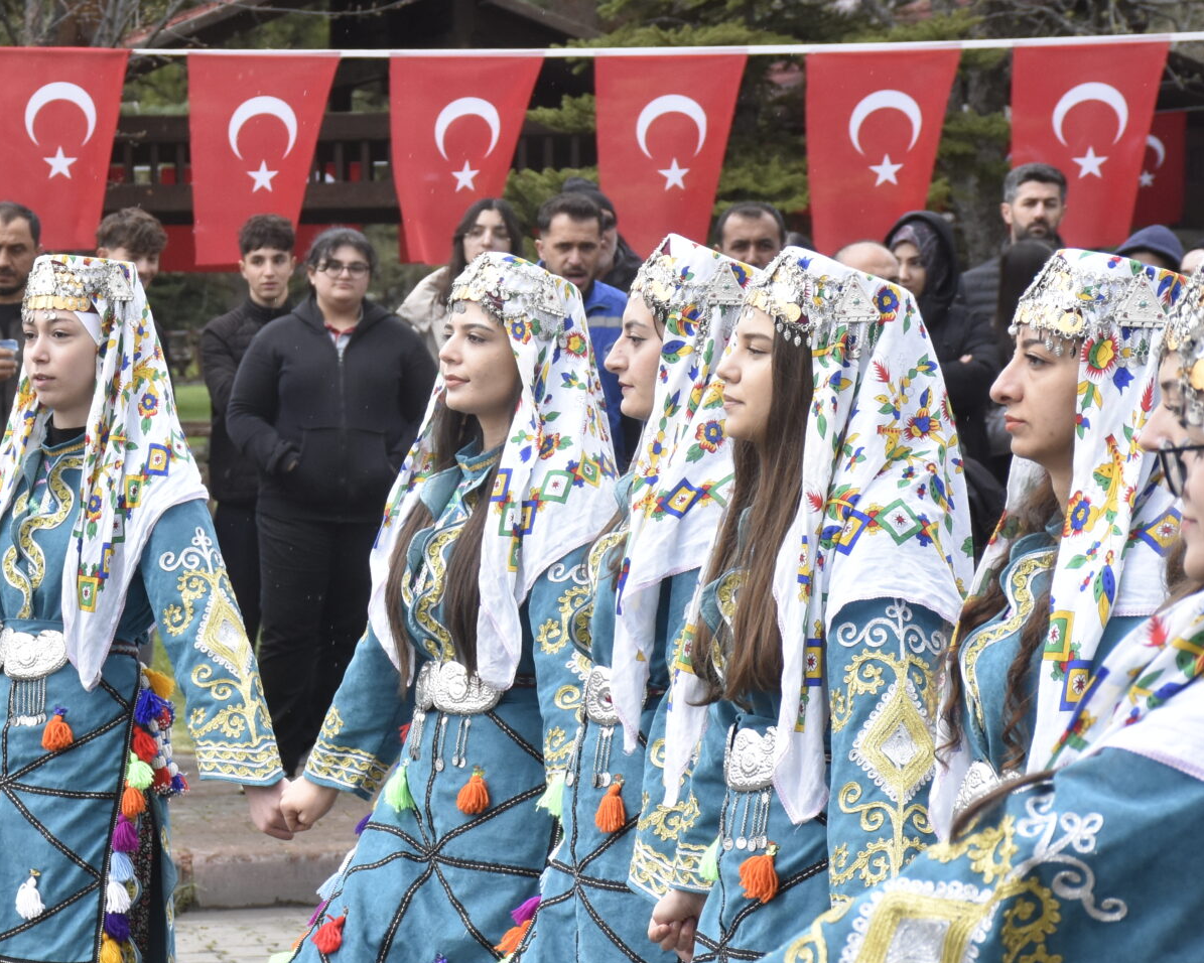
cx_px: 13
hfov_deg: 10.6
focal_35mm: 181
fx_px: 6450
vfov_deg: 8.5
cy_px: 594
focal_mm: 60
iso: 800
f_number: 8
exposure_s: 1/1000
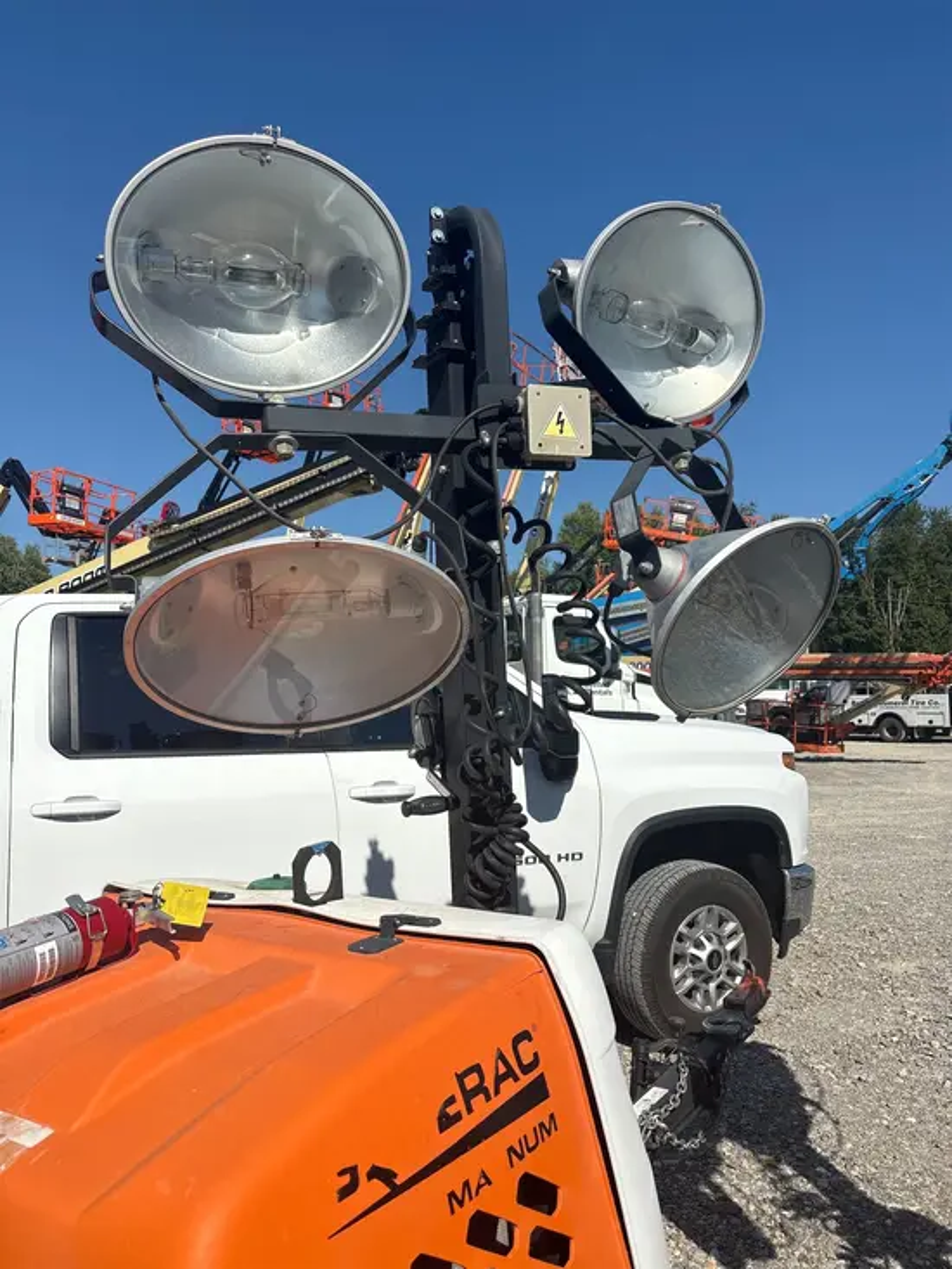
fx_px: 953
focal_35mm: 26
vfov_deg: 67.3
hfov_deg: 53.1
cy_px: 634
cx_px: 476
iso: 50
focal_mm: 5.96
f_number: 1.6
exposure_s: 1/6329
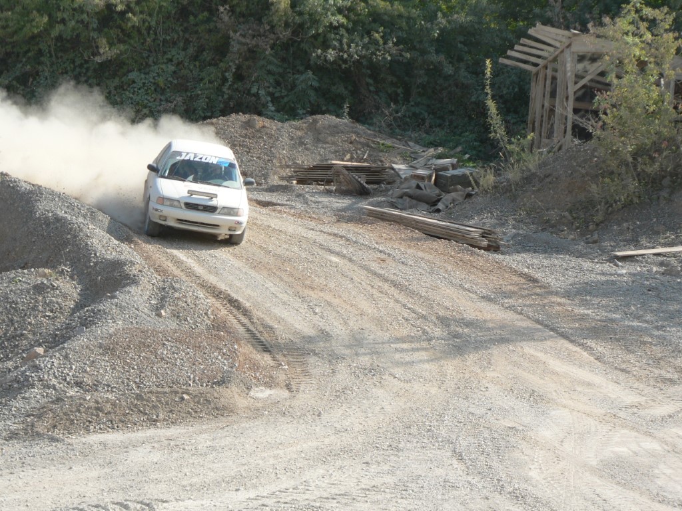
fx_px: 2896
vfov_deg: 10.1
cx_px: 341
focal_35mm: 147
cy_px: 256
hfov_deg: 13.4
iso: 80
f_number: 3.6
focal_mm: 24.6
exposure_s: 1/500
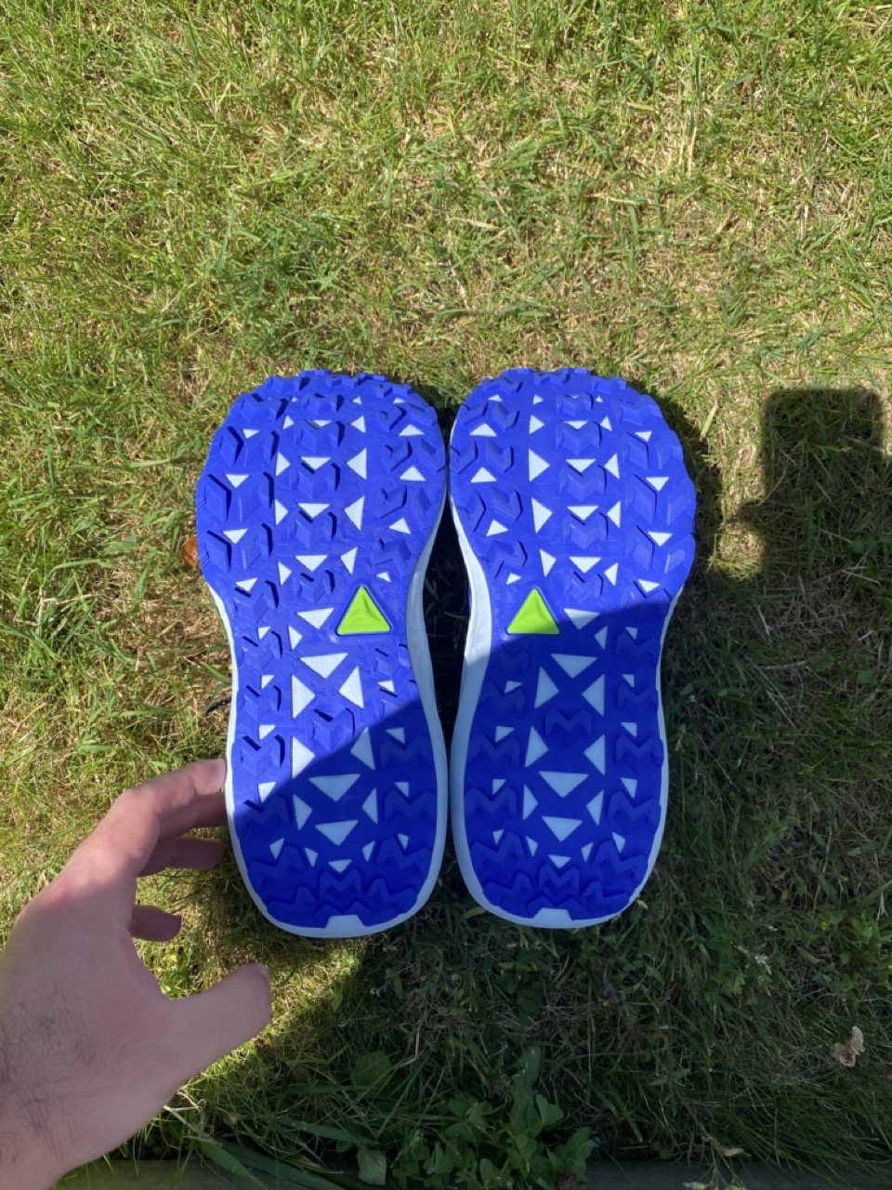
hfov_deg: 53.1
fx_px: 893
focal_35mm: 26
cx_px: 446
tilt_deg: -86.9
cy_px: 595
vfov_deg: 67.3
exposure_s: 1/1377
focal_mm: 4.25
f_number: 1.8
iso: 32
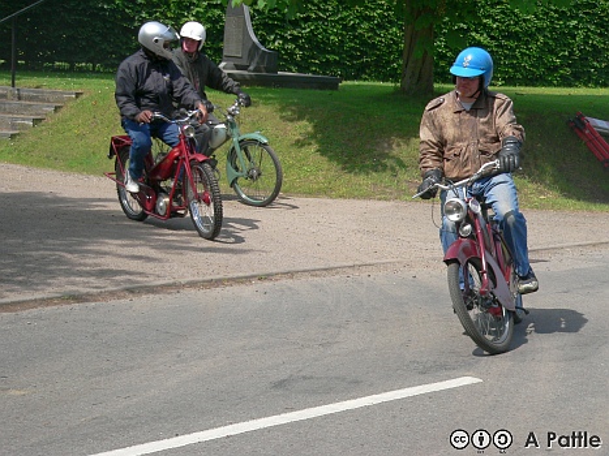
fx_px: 1688
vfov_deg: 15.4
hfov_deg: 20.4
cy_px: 228
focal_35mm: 96
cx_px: 304
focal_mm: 16.1
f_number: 2.8
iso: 100
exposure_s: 1/1000
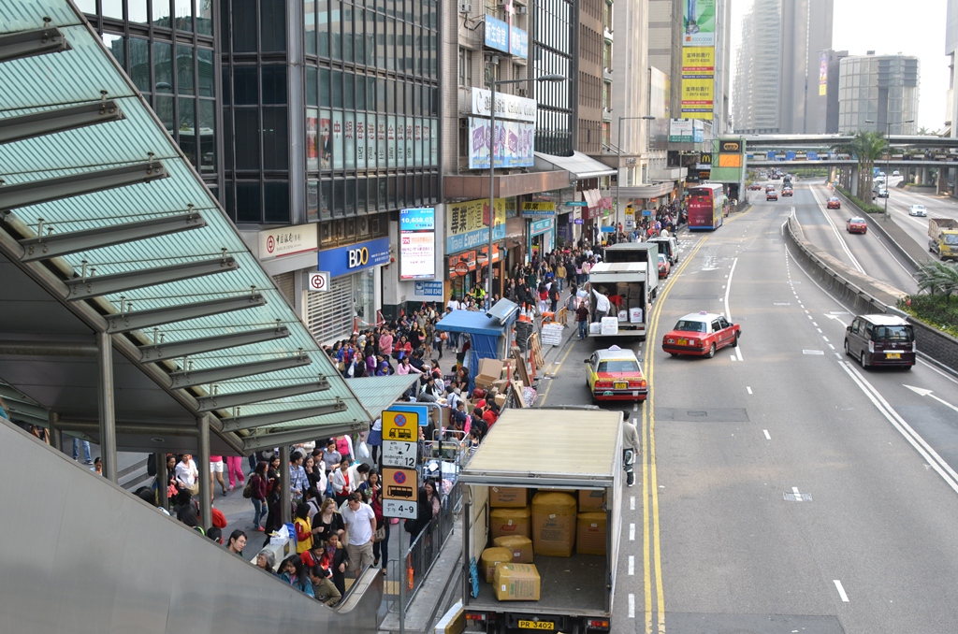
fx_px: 1115
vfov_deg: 31.7
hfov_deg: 46.5
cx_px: 479
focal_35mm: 42
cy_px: 317
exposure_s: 1/125
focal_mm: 28
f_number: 5.6
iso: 250
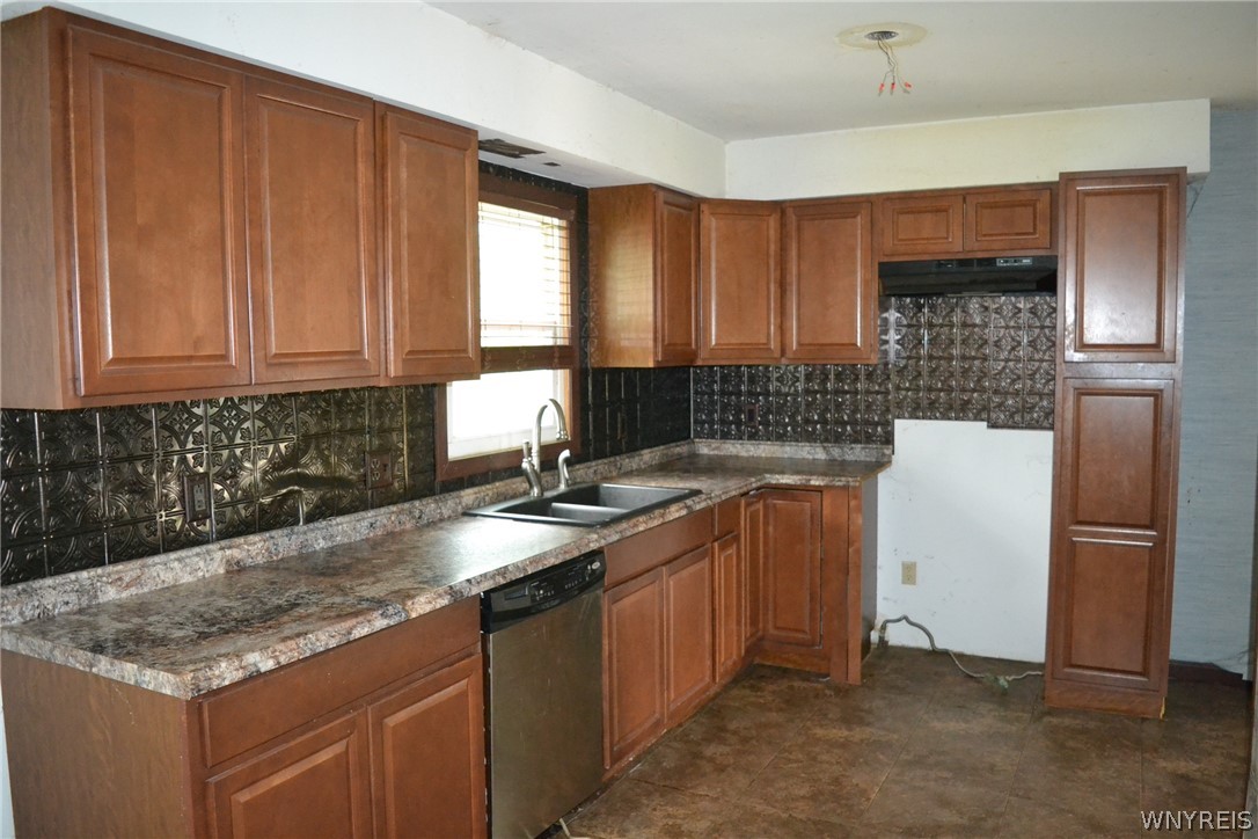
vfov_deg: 47.9
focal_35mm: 27
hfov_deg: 67.4
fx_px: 943
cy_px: 420
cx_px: 629
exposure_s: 1/60
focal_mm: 18
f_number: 3.5
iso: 3200
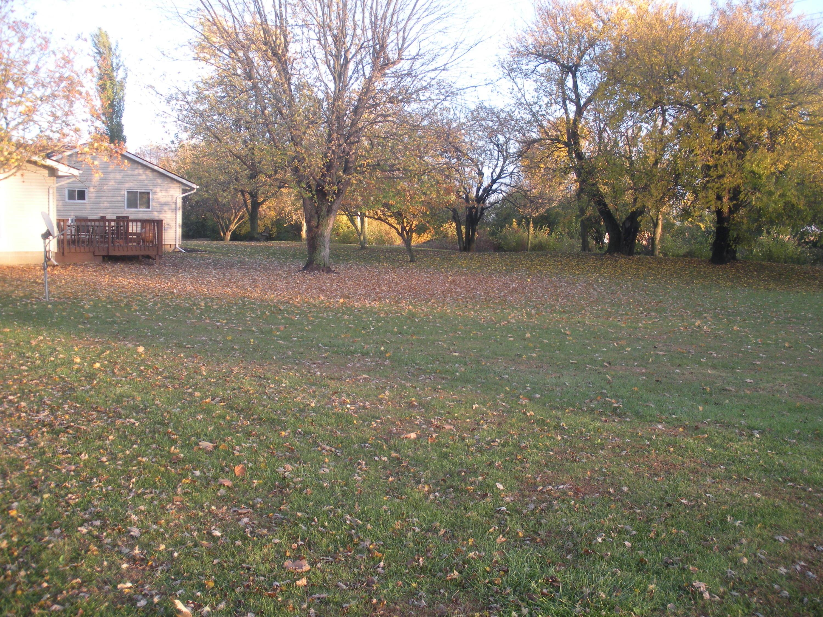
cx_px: 412
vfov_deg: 39.7
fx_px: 856
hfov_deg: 51.4
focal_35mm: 36
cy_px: 308
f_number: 3.5
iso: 88
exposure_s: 1/57.1
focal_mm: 6.3
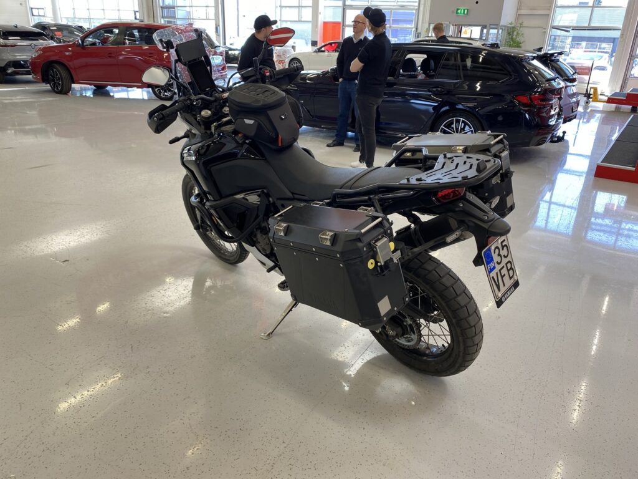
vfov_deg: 53.1
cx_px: 319
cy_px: 240
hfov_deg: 67.3
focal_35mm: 26
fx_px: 479
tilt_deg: -23.0
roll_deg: -2.0
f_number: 1.8
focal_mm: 4.25
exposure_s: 1/100
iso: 64
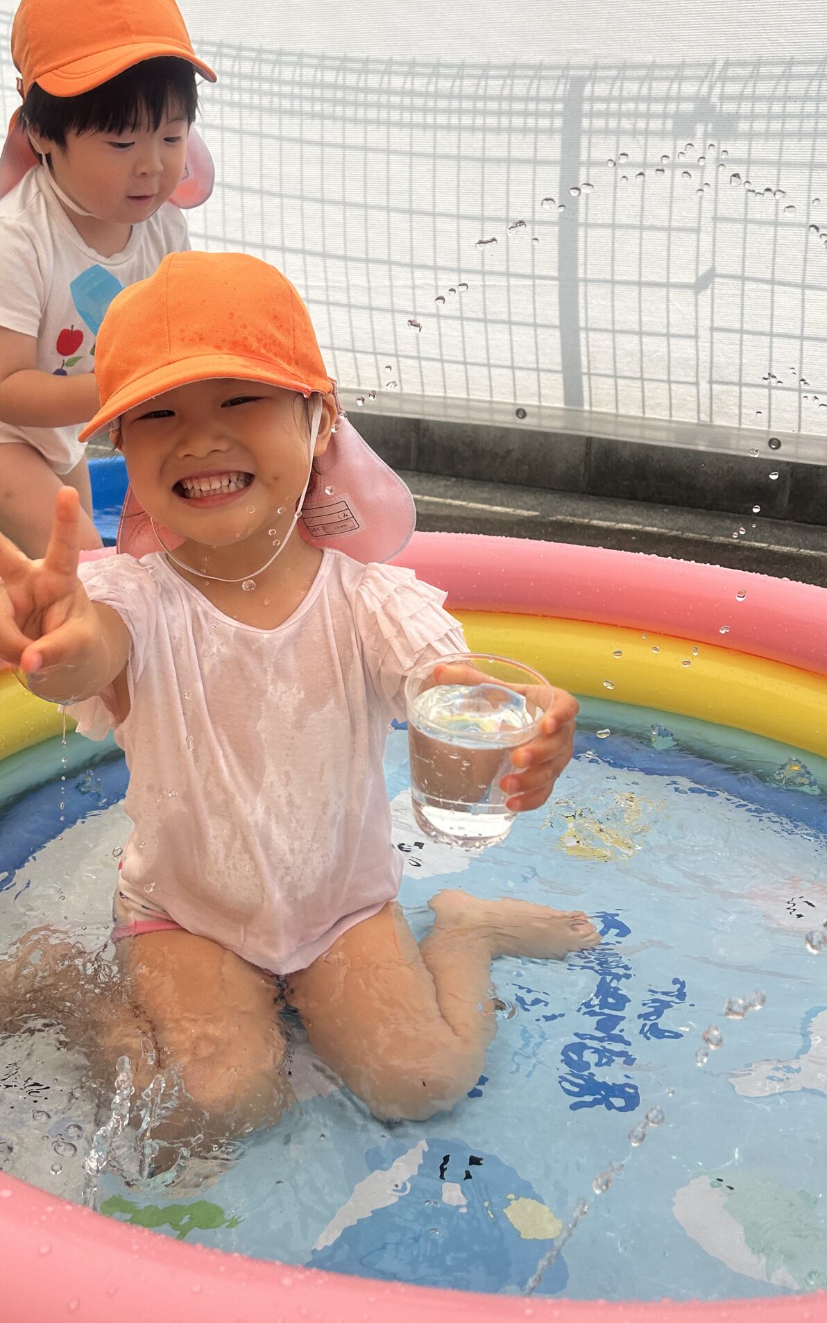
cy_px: 620
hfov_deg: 34.3
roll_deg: -1.7
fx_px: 1334
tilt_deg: -19.0
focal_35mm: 37
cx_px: 311
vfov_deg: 52.7
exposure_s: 1/4444
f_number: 1.5
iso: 50
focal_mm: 5.7
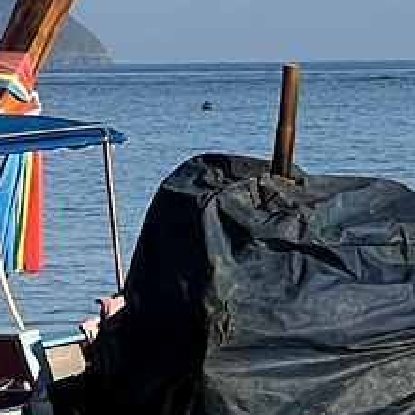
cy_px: 178
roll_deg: +1.1
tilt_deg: -1.2
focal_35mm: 492
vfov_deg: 3.6
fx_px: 6673
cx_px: 1482
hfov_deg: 3.4
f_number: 2.8
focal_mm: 9
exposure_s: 1/853
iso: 32
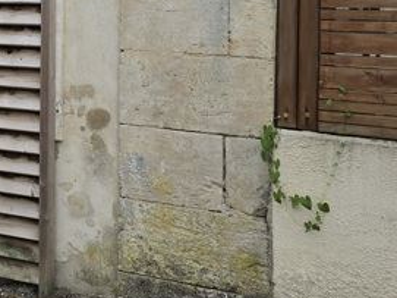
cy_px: 6
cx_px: -37
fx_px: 780
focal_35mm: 68
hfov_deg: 26.4
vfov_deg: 20.9
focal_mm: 6.3
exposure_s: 1/4889
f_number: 1.7
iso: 80
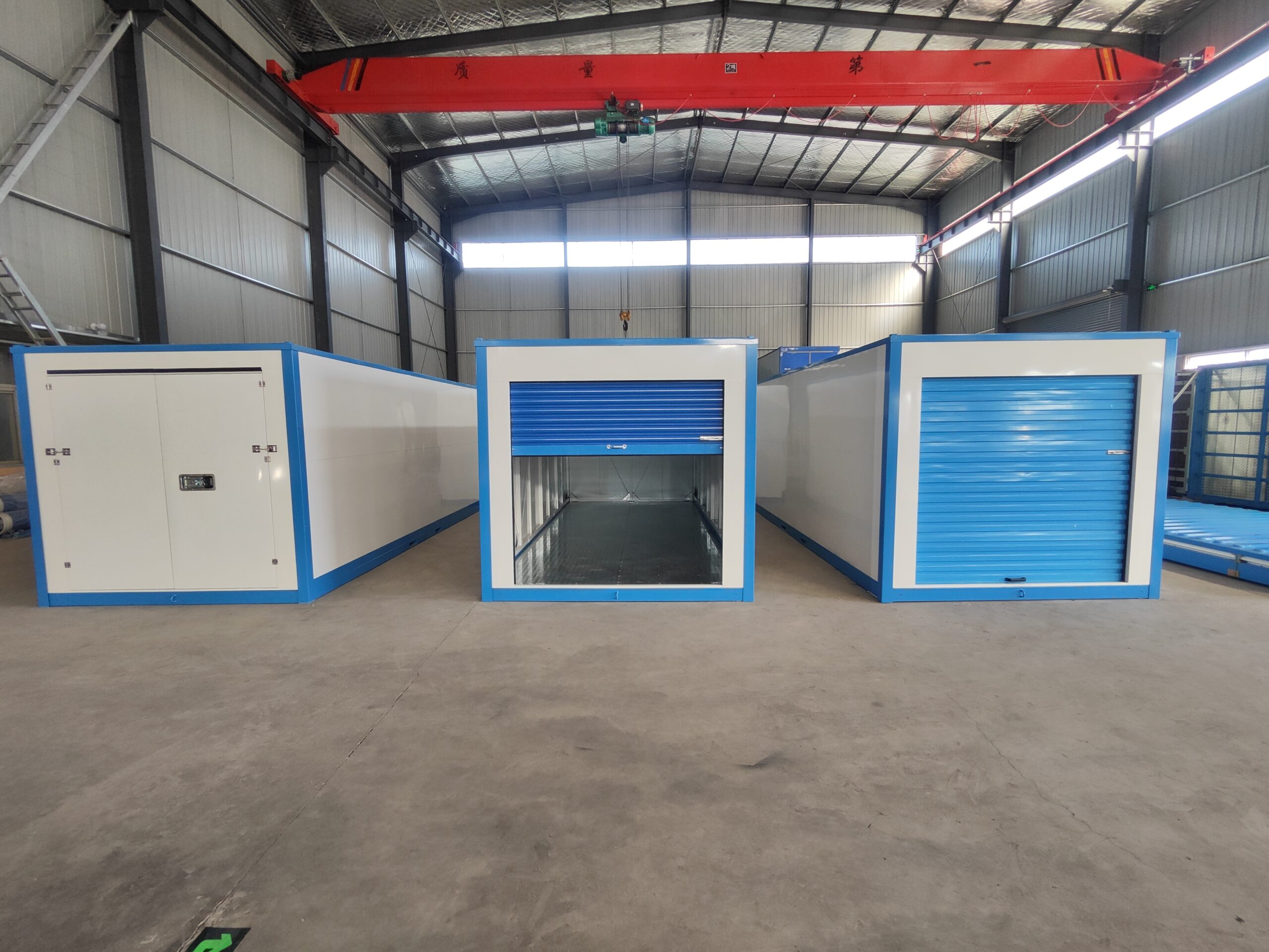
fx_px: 587
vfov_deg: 78.1
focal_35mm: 16
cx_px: 634
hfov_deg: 94.5
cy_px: 476
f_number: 2.4
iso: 95
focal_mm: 2.13
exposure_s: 1/100
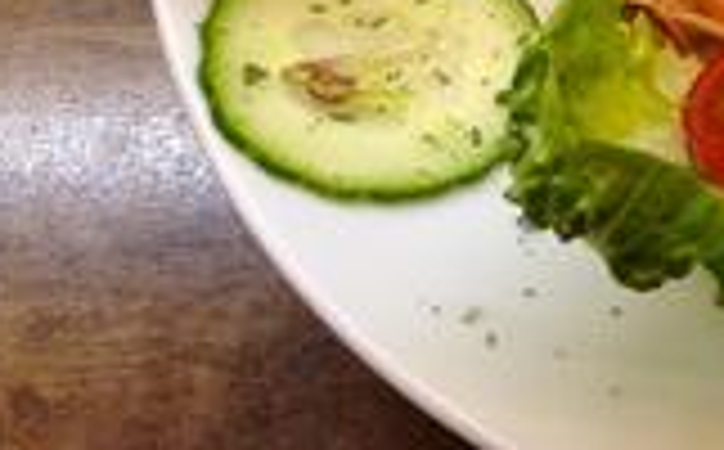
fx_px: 2265
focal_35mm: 115
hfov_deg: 16.8
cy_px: -171
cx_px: 1021
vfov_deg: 11.0
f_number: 2.4
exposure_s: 1/40
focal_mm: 4.12
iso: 64
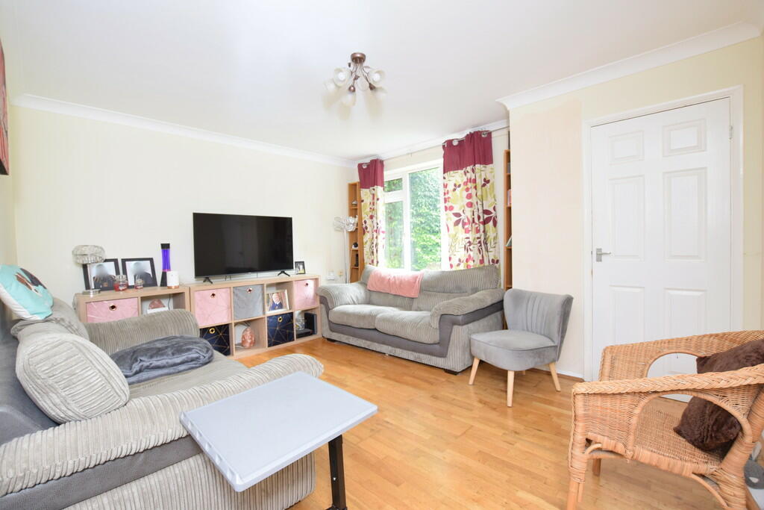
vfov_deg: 77.3
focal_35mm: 15
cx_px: 382
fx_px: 318
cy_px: 255
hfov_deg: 100.4
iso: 720
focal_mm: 10
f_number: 5
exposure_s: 1/13
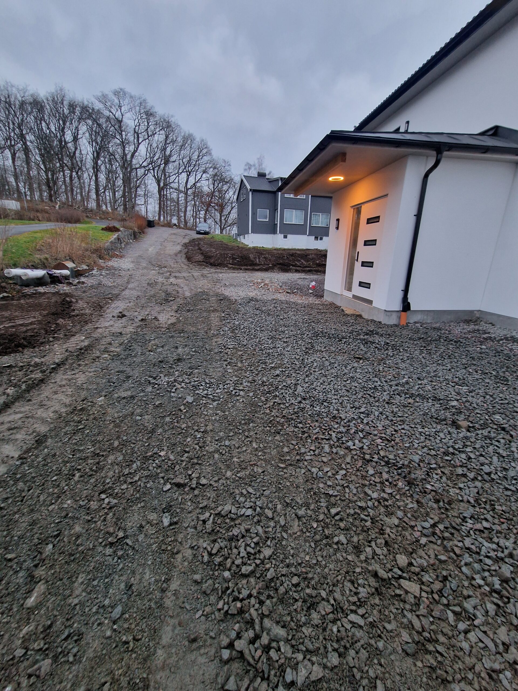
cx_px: 259
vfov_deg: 106.2
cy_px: 346
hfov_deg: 89.9
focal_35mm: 13
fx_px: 259
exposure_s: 1/33
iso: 400
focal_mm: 2.2
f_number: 2.2
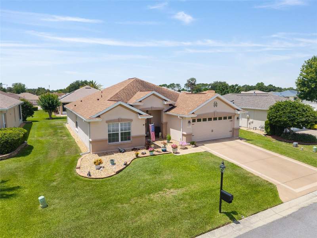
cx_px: 158
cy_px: 119
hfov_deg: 71.6
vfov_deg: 56.8
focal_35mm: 24
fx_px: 220
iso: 140
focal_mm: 8.67
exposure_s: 1/4000
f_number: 1.8
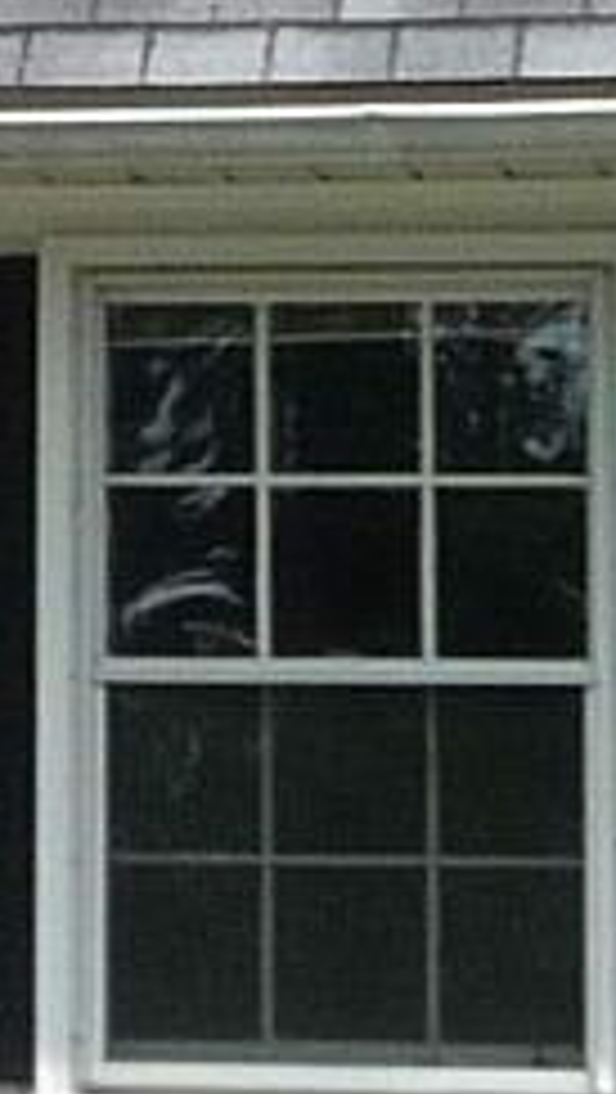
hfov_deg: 3.8
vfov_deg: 7.1
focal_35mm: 301
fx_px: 8725
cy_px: -77
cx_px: -1664
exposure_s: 1/400
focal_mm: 4.7
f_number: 3.3
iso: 100
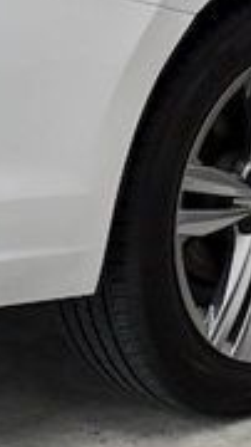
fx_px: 2549
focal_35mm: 215
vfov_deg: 9.8
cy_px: -205
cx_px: 179
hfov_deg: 5.6
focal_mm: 24
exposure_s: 1/640
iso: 1250
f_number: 5.6
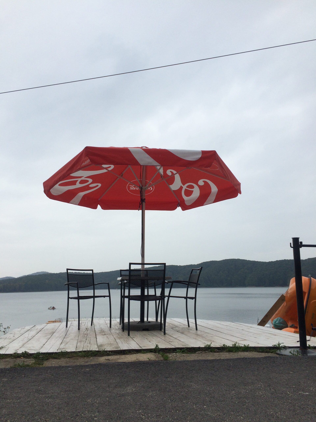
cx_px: 158
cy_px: 211
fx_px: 353
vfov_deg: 61.7
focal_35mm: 29
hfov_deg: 48.2
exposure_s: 1/651
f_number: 2.2
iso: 32
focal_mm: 4.15
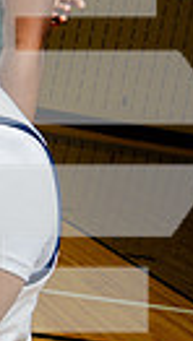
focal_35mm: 93
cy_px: -12
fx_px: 843
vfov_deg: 21.9
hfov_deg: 9.4
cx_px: -436
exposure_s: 1/250
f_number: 5.6
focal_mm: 20
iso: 400
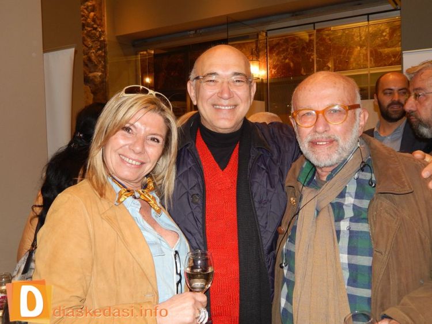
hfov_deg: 52.6
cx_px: 216
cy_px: 162
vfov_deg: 40.7
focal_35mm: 35
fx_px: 437
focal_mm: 6.1
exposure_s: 1/30
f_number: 3.3
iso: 200
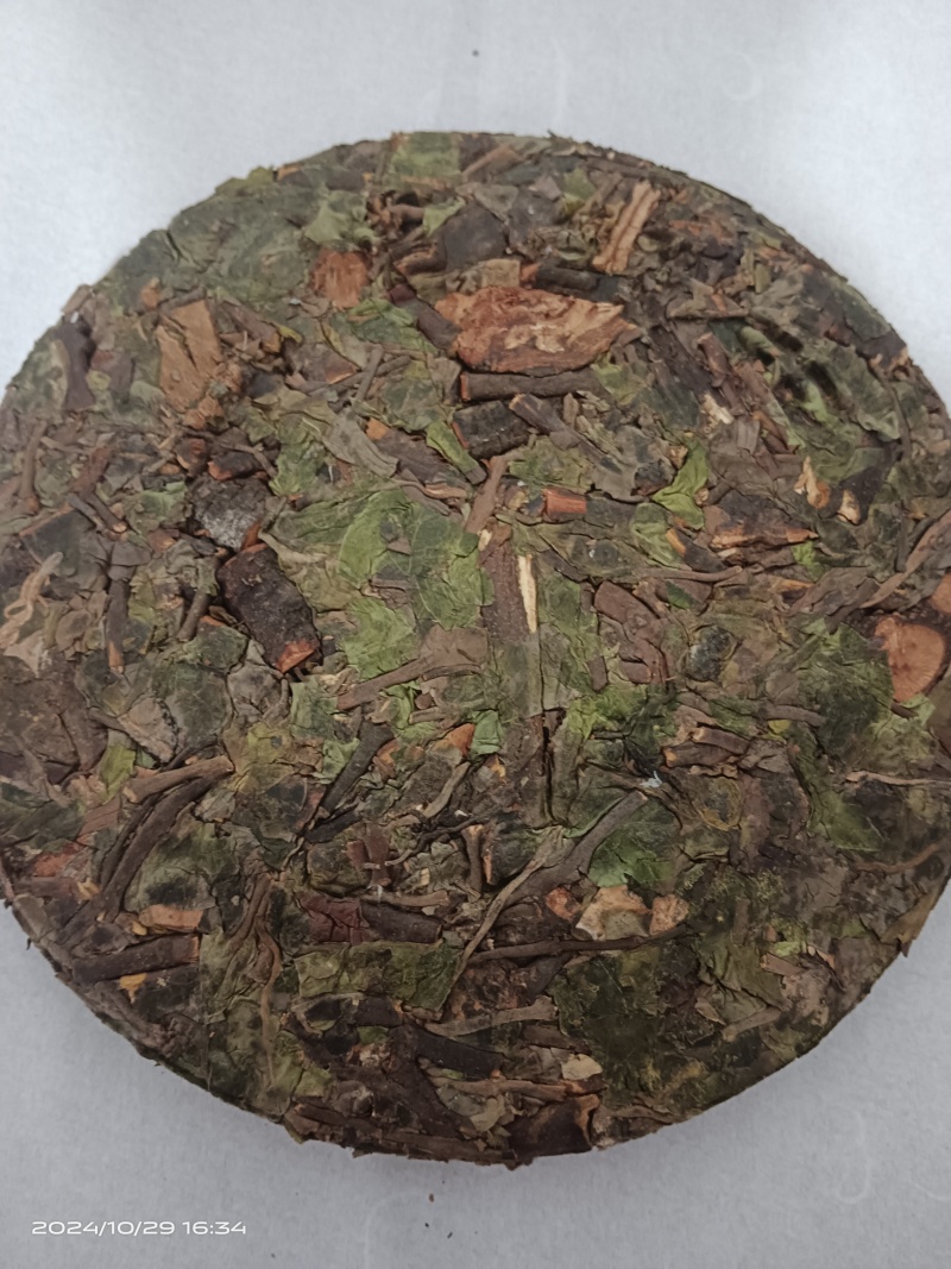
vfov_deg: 67.3
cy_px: 634
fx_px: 953
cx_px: 476
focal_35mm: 26
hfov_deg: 53.1
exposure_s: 1/16.7
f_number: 1.8
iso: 3749
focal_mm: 3.96
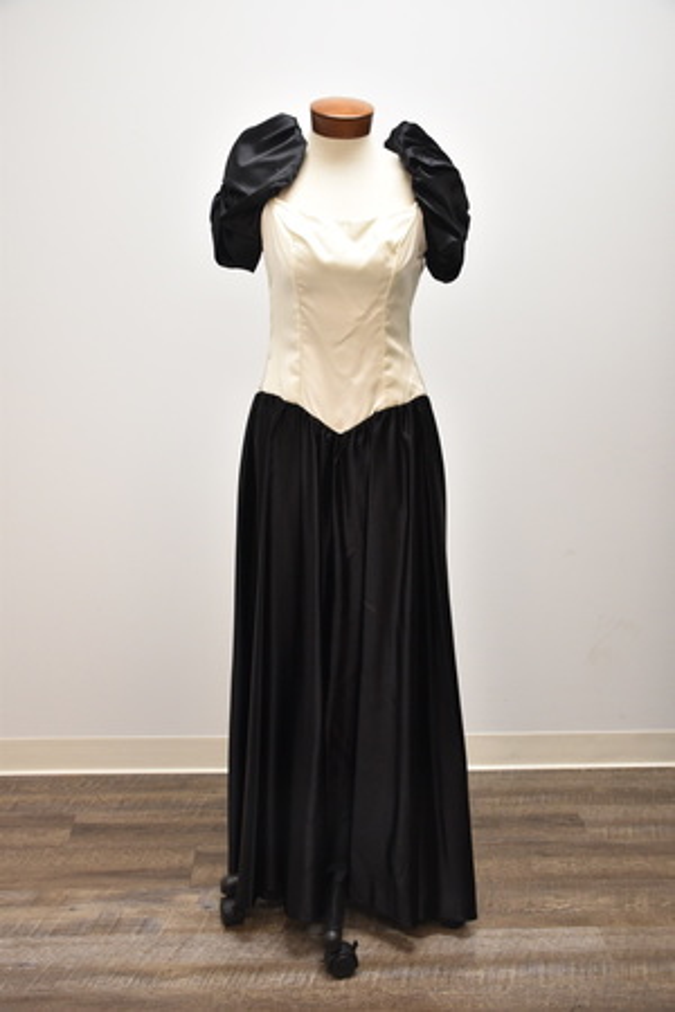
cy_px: 506
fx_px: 1012
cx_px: 338
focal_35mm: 36
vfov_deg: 53.1
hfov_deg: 36.9
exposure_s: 1/80
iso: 1000
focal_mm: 24
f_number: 4.5
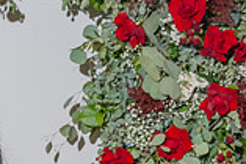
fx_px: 1655
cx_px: -124
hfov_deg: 8.3
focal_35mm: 242
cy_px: 253
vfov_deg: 5.6
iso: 800
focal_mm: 59
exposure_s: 1/200
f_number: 5.6
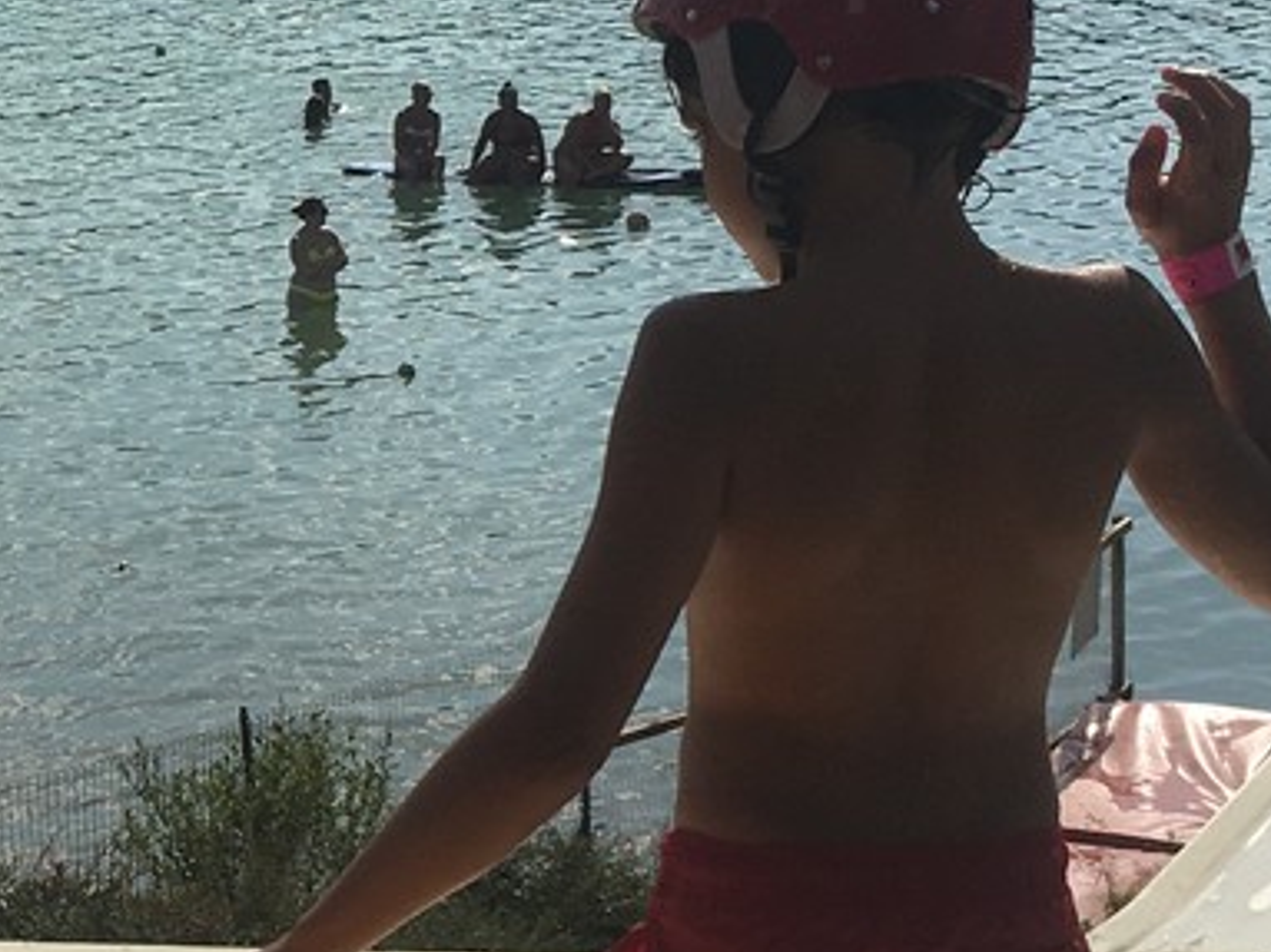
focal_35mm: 109
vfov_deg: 13.6
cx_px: -292
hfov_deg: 17.2
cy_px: 531
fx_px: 4001
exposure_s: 1/2959
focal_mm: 4.15
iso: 25
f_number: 2.2
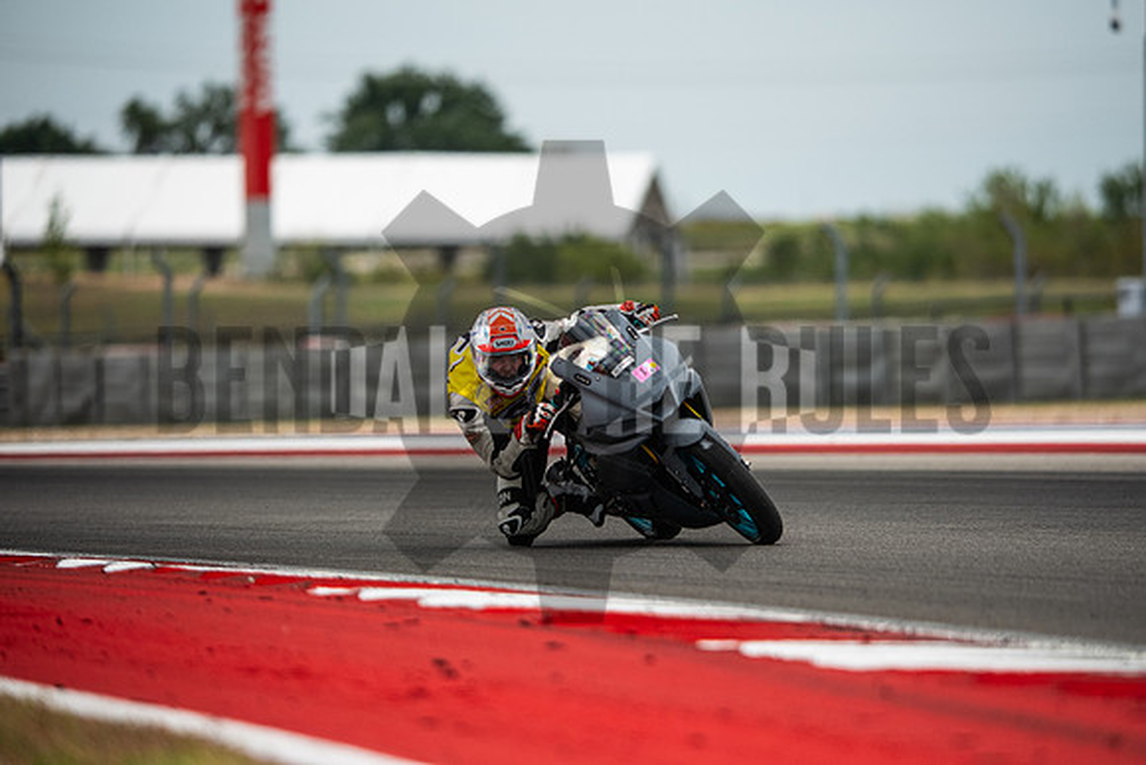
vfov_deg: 4.6
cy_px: 382
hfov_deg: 6.9
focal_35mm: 300
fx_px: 9552
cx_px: 573
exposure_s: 1/5000
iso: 400
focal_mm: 200
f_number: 2
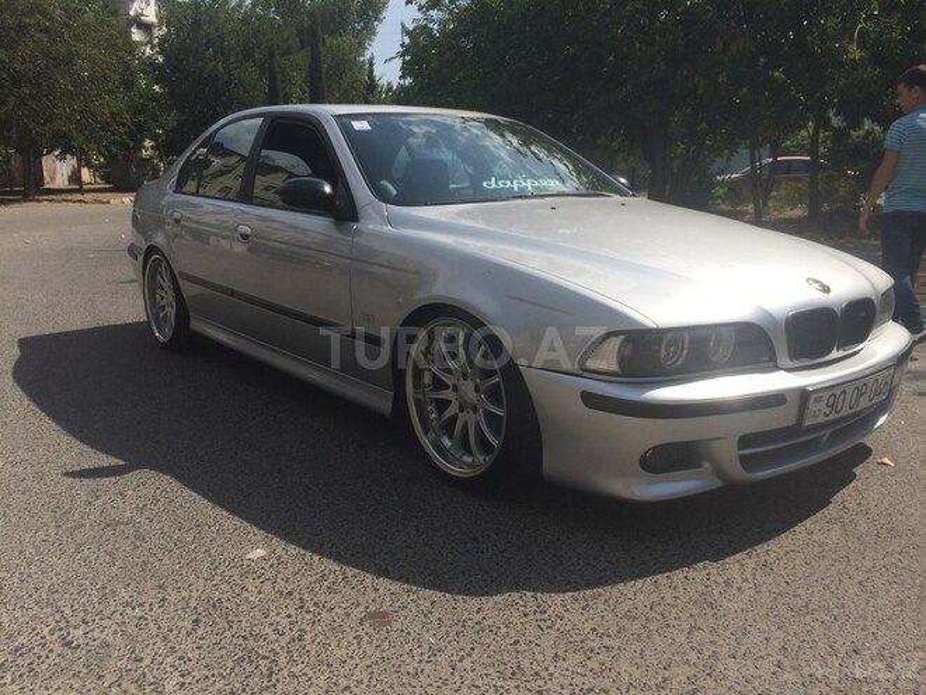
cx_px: 463
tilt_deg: -12.6
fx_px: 776
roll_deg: +0.8
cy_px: 348
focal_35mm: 29
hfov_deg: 61.7
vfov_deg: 48.2
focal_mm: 4.15
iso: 32
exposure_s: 1/2740
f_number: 2.2
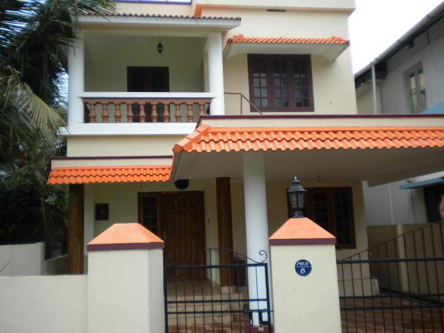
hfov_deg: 52.6
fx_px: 449
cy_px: 166
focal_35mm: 35
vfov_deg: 40.7
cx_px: 222
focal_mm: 6.3
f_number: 3.1
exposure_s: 1/260
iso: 80
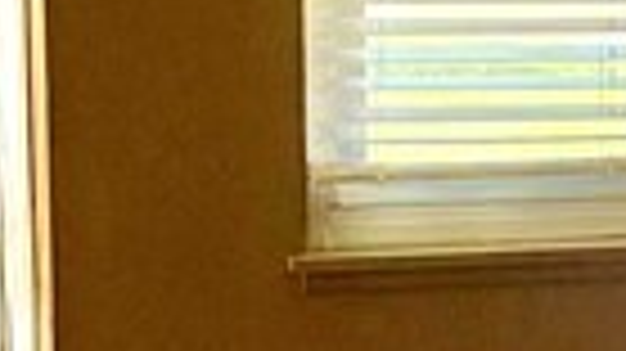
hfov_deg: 10.2
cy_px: 360
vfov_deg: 5.8
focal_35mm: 208
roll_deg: -0.4
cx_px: 739
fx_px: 3451
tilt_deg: -10.3
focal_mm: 5.96
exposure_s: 1/120
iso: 200
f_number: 1.6
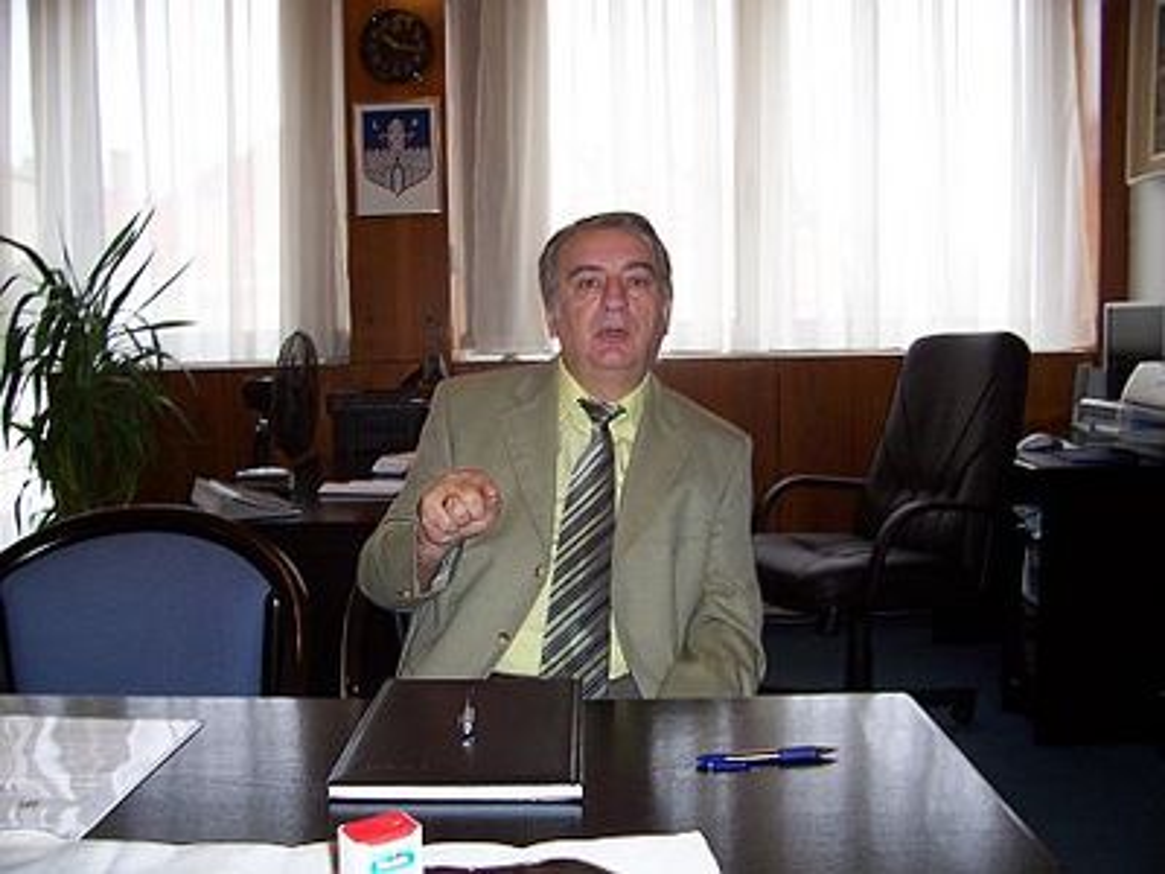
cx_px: 582
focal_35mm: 34
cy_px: 437
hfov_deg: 54.0
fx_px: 1144
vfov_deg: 41.8
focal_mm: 5.6
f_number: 2.7
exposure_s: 1/60
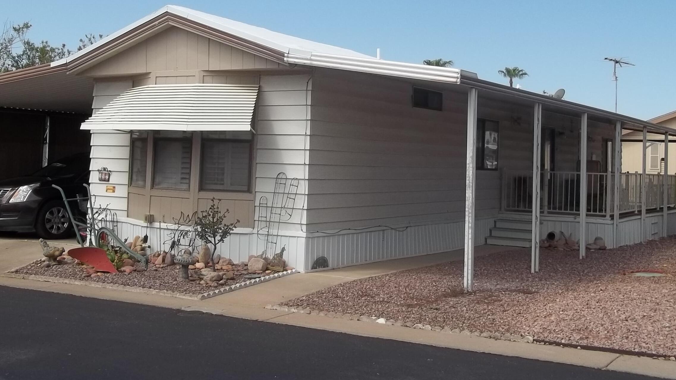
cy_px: 143
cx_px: 317
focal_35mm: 46
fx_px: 825
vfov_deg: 25.9
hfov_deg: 44.6
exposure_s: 1/200
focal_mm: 5.7
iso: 64
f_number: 8.8
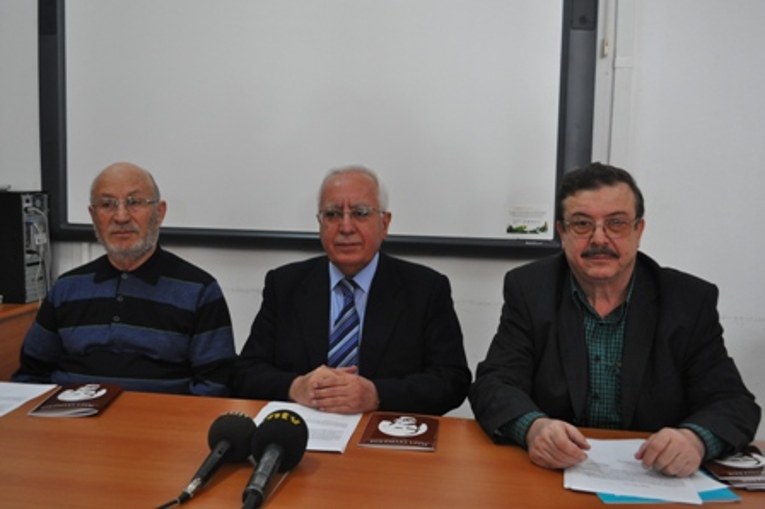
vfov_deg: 36.8
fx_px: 764
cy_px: 254
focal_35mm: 36
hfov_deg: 53.2
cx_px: 382
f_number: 4
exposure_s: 1/50
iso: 800
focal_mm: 24
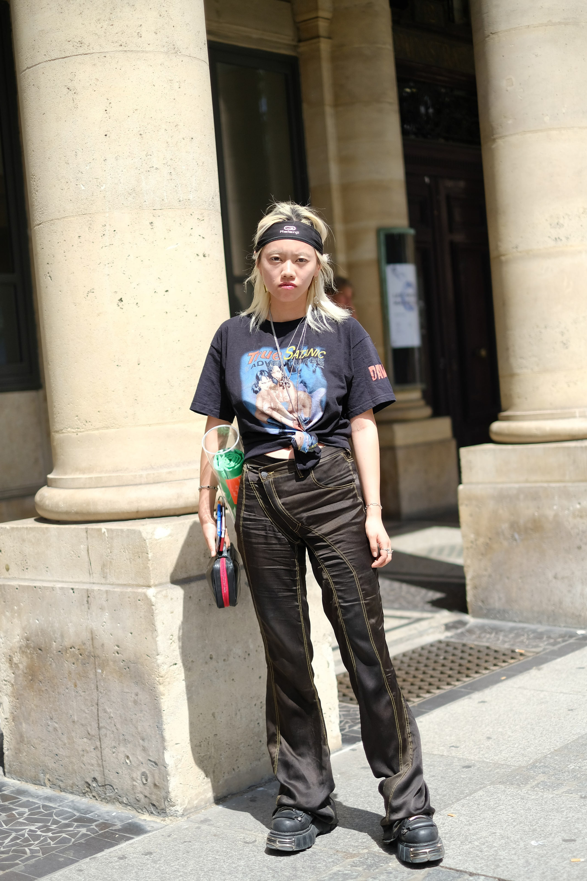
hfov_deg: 25.5
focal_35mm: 53
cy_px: 440
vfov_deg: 37.5
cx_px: 294
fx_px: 1296
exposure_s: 1/8000
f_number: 1.4
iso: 200
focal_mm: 35
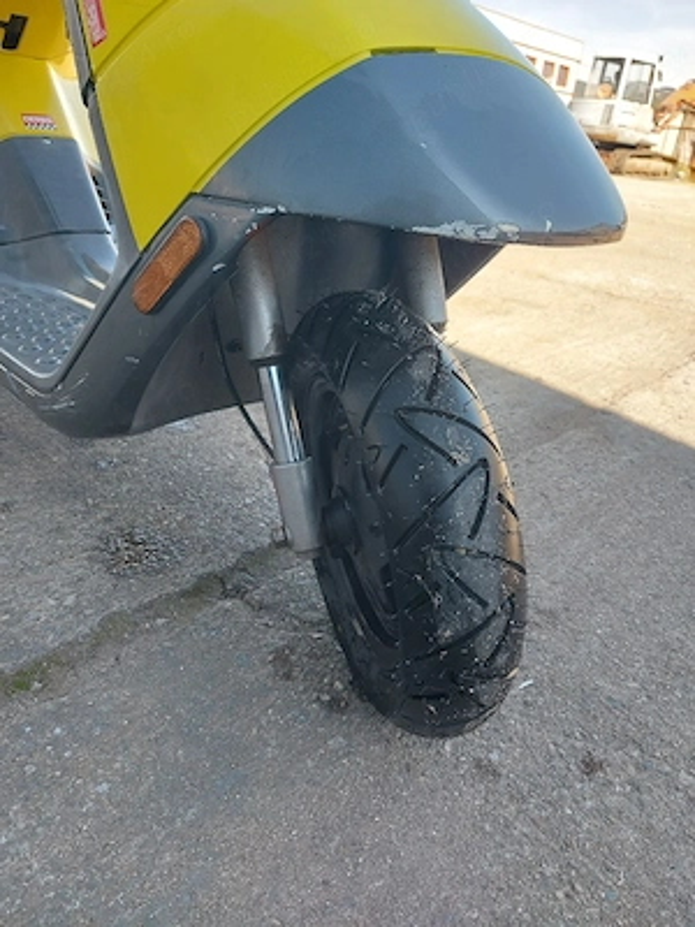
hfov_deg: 56.8
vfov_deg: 71.6
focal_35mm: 24
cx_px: 348
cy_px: 464
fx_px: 642
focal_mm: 5.23
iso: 32
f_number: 1.8
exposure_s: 1/100
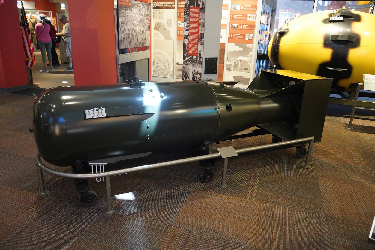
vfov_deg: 46.4
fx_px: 292
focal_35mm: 28
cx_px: 188
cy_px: 125
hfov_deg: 65.5
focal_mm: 28
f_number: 4
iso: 4000
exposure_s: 1/100
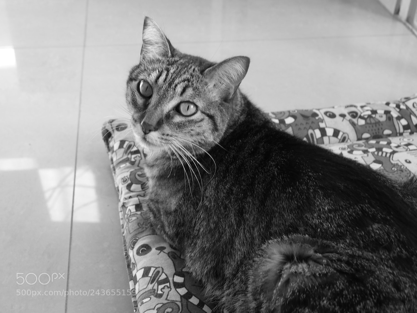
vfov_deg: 29.1
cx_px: 208
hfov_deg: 38.2
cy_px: 156
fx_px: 603
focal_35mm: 50
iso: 400
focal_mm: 25
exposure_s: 1/60
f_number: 5.3
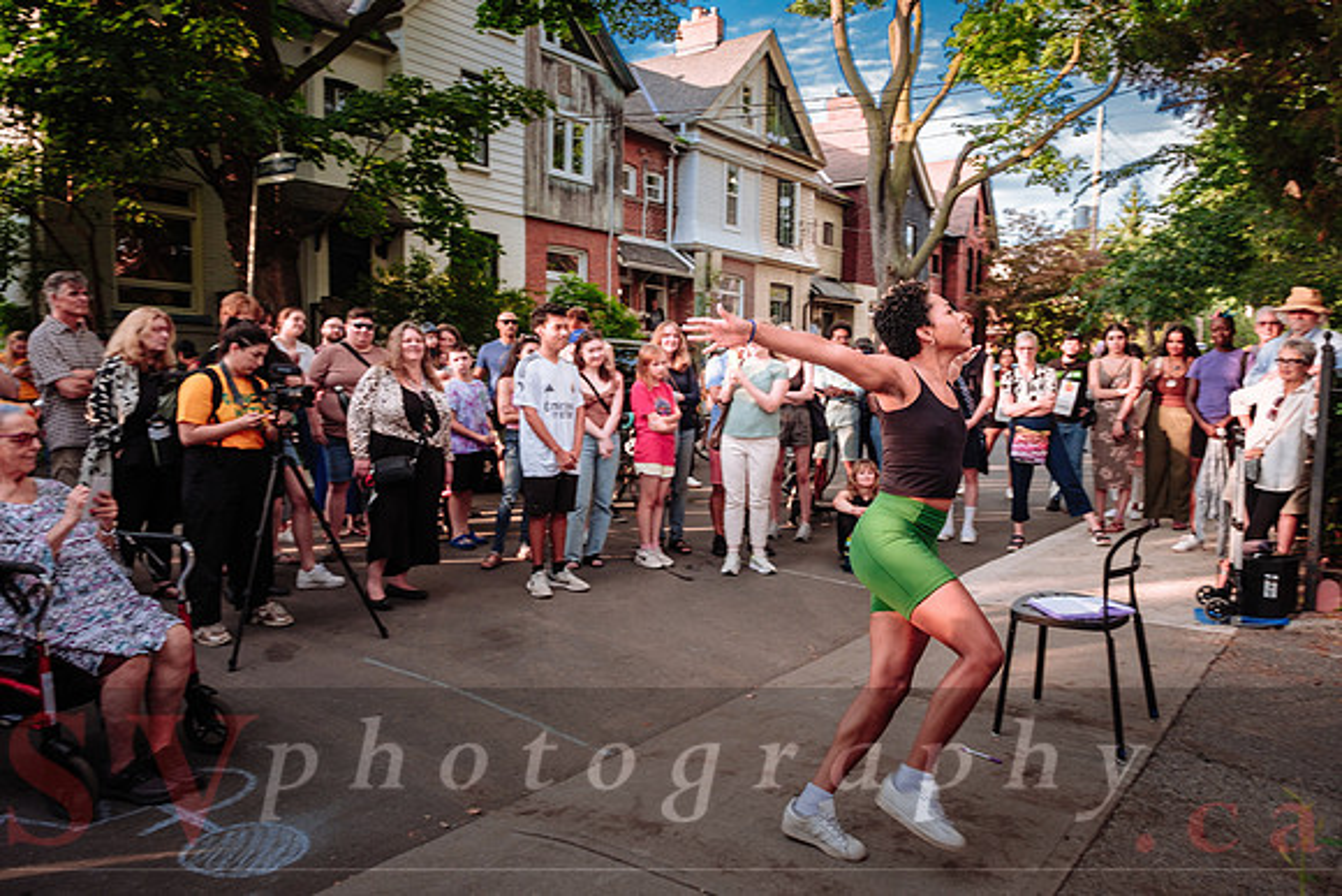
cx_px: 685
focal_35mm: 26
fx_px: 959
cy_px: 480
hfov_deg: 69.9
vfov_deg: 50.0
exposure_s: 1/250
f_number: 4
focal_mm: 16
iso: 400
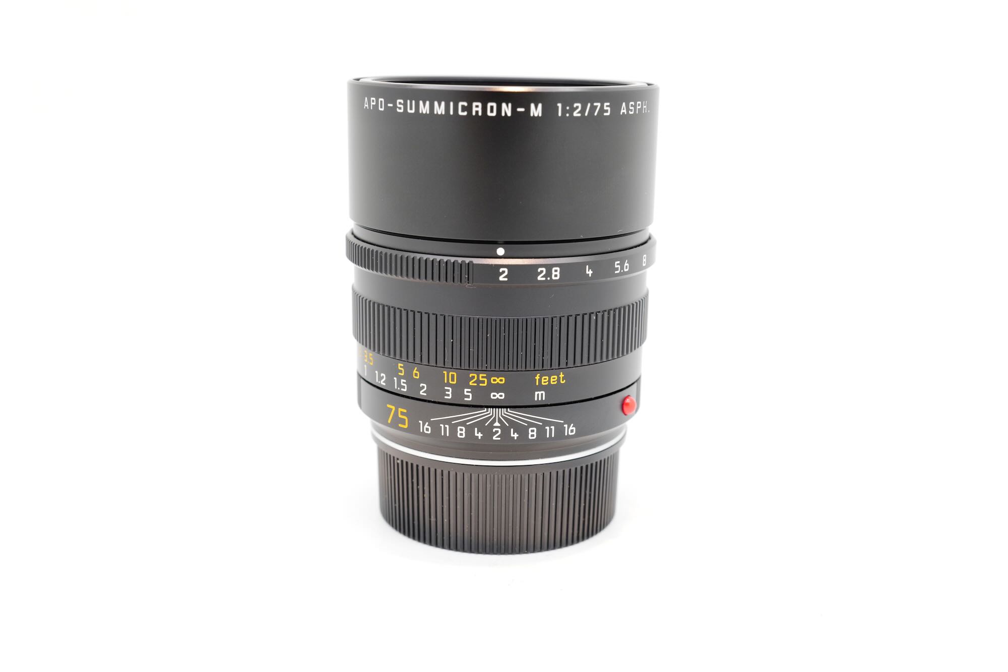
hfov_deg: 45.4
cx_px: 504
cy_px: 336
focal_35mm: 43
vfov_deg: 31.2
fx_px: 1204
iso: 800
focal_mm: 43
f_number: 9
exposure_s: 1/60
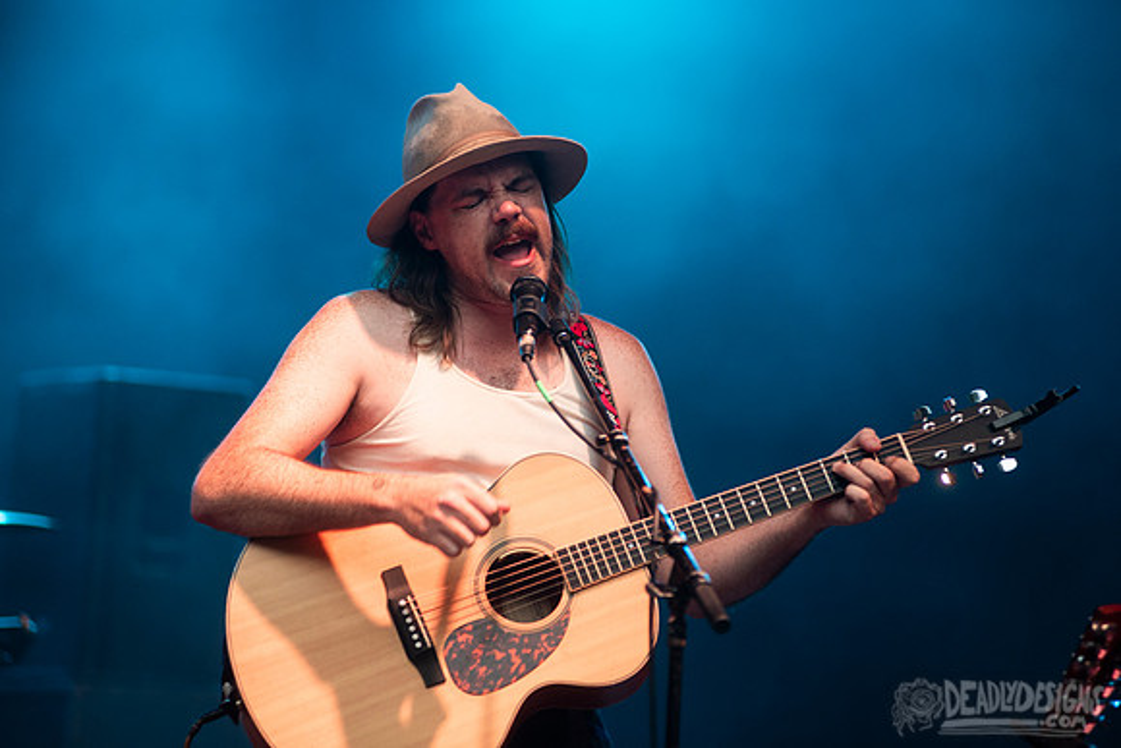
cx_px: 560
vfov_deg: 6.4
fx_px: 6642
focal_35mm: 213
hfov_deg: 9.6
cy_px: 349
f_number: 3.2
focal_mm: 200
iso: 1000
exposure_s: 1/200
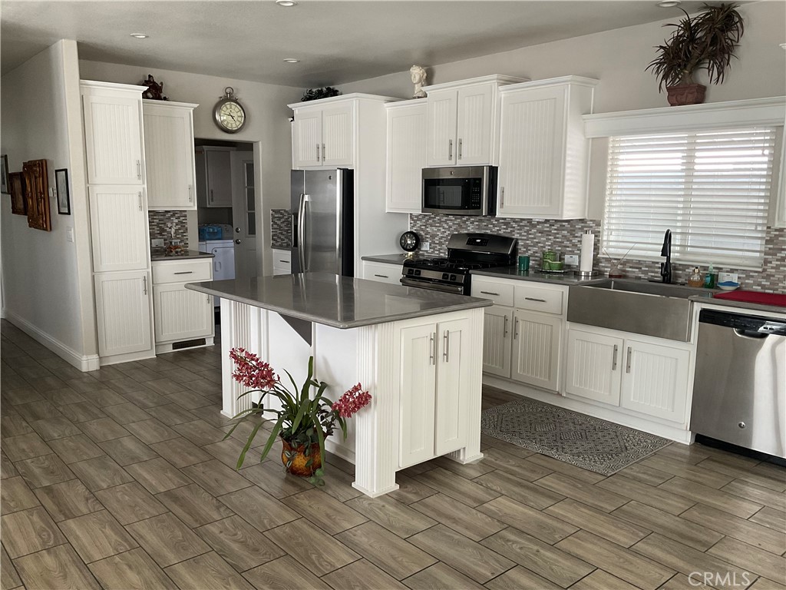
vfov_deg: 48.2
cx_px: 393
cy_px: 295
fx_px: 658
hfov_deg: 61.7
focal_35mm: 29
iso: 80
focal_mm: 3
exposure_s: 1/60
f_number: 1.8
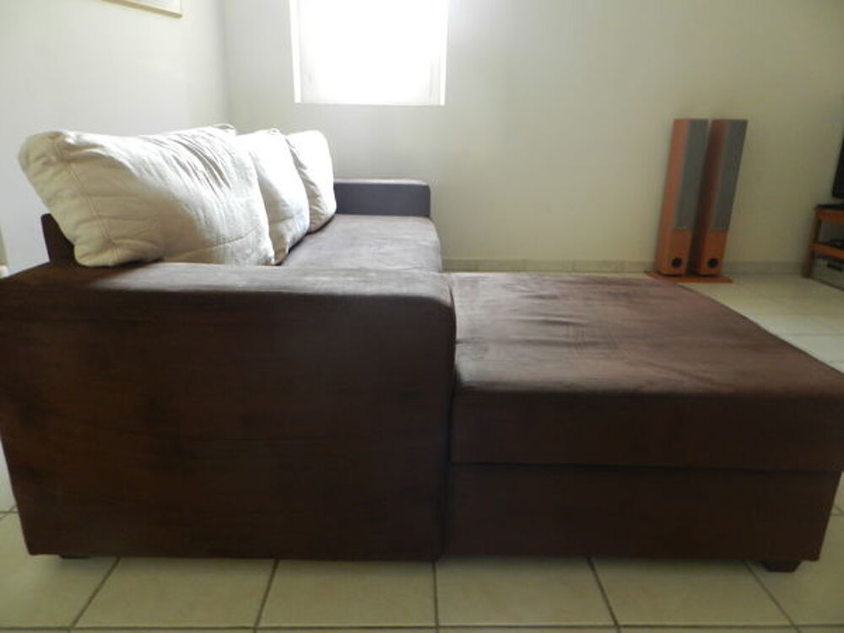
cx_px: 422
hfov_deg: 73.9
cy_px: 316
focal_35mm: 23
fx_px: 561
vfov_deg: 58.9
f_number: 3.4
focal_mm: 4
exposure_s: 1/6
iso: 400
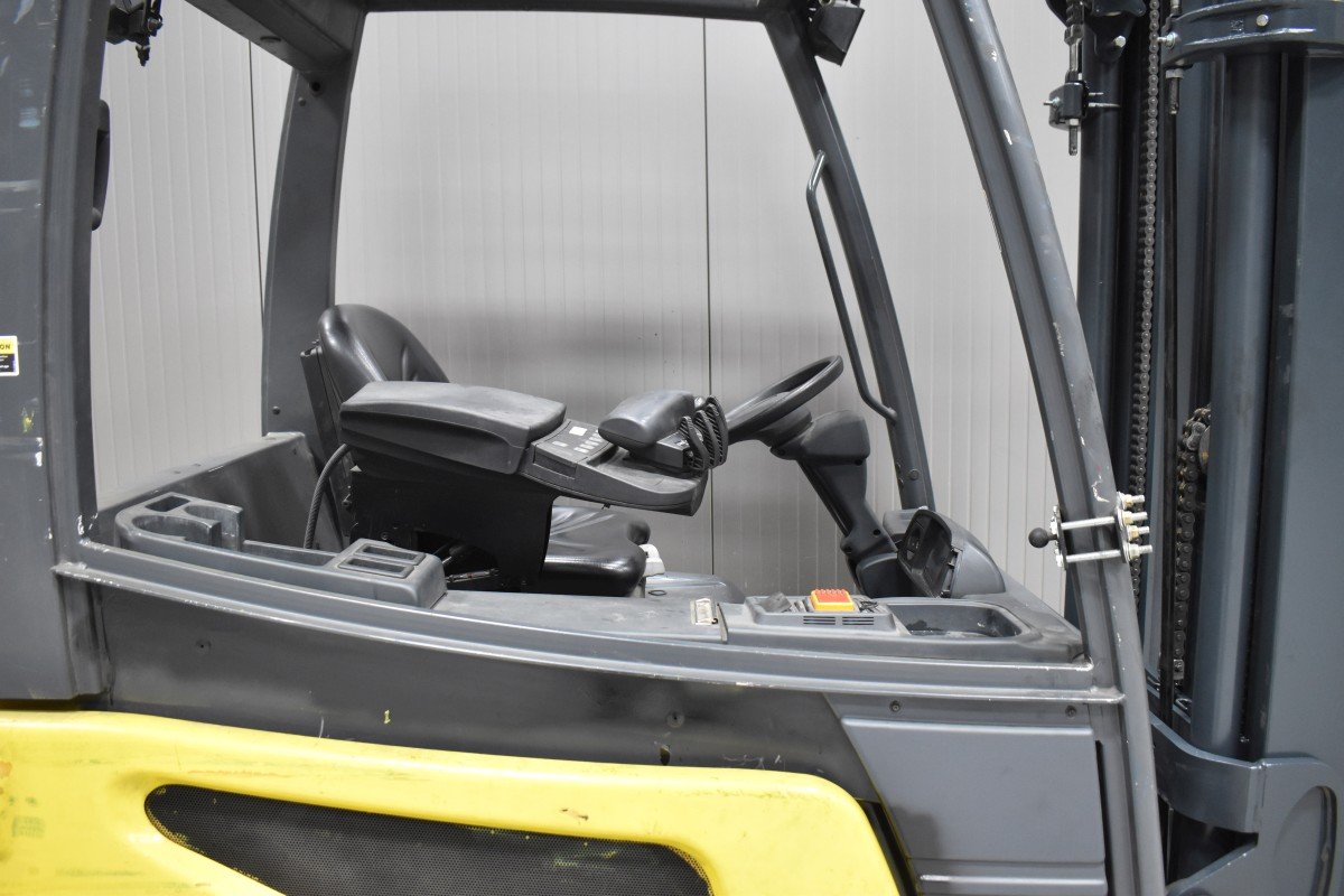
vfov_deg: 43.6
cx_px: 672
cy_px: 448
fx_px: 1120
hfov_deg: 61.9
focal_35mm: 30
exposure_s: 1/40
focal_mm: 20
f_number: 4
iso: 1600
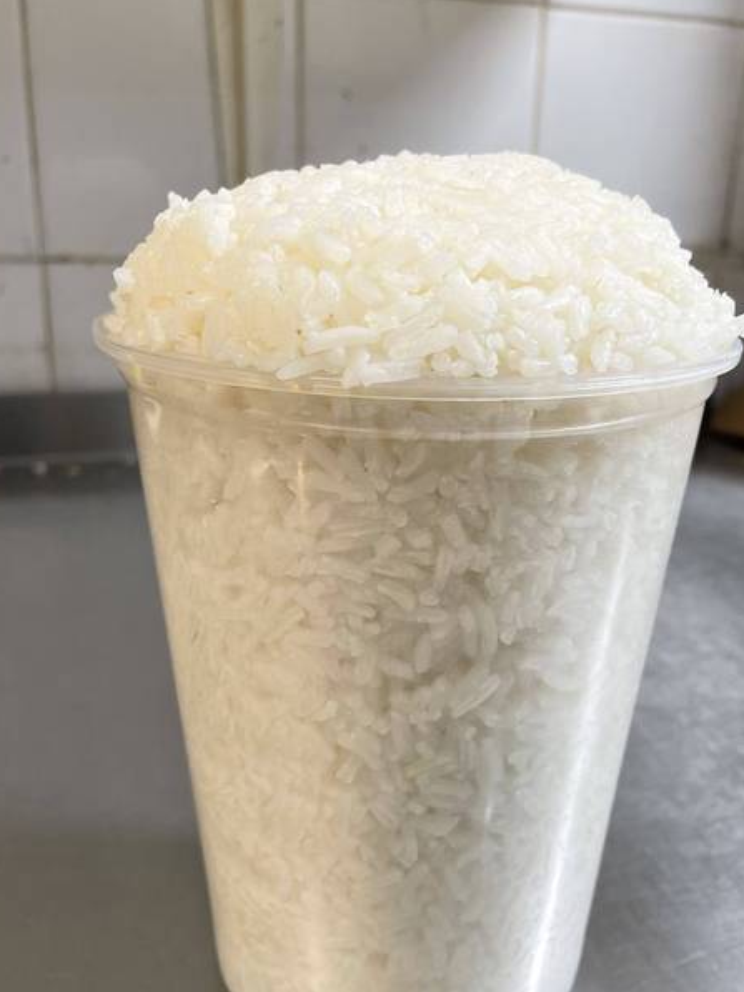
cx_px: 330
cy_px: 525
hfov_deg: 44.1
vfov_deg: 56.8
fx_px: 917
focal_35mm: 32
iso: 64
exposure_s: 1/60
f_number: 1.6
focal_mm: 4.2
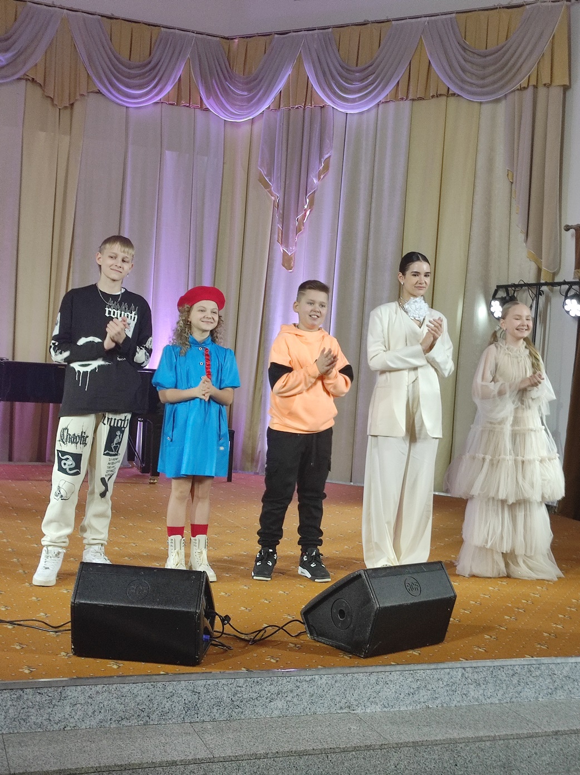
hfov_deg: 54.8
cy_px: 388
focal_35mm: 25
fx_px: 559
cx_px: 290
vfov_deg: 69.4
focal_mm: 4.7
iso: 483
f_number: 1.79
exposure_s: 1/50
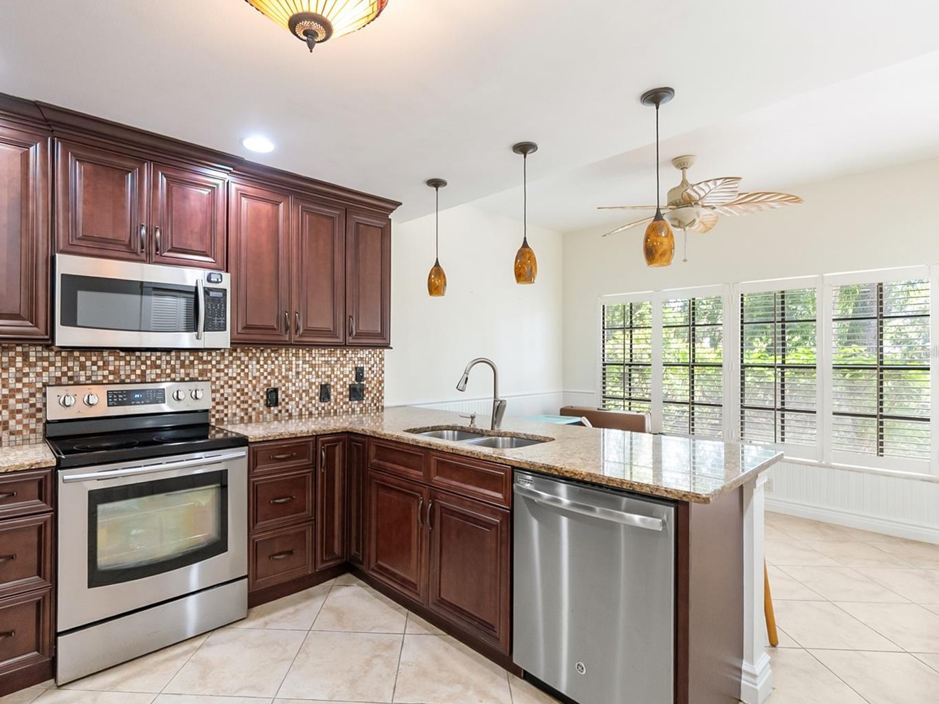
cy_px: 352
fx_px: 461
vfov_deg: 74.7
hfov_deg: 90.8
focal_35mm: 17
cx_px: 425
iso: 1250
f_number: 4
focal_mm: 10
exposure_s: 1/30
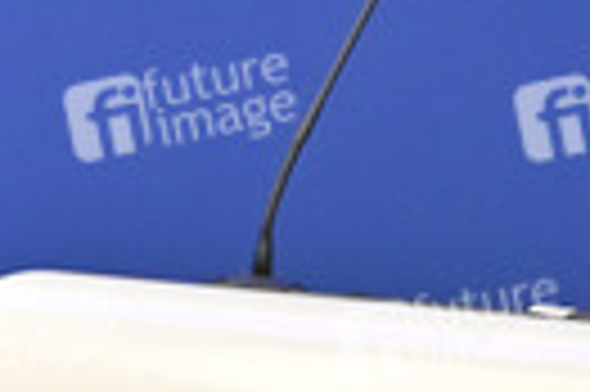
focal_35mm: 584
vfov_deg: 2.3
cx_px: -390
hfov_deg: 3.5
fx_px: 9559
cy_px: -5
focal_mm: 170
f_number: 2.8
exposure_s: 1/400
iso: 1250
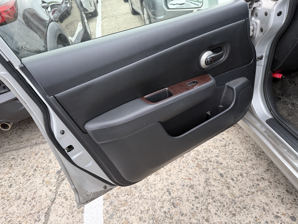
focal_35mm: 24
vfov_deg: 56.8
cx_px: 149
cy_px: 112
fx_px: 207
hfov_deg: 71.6
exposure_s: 1/571
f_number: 1.78
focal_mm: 6.76
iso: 80
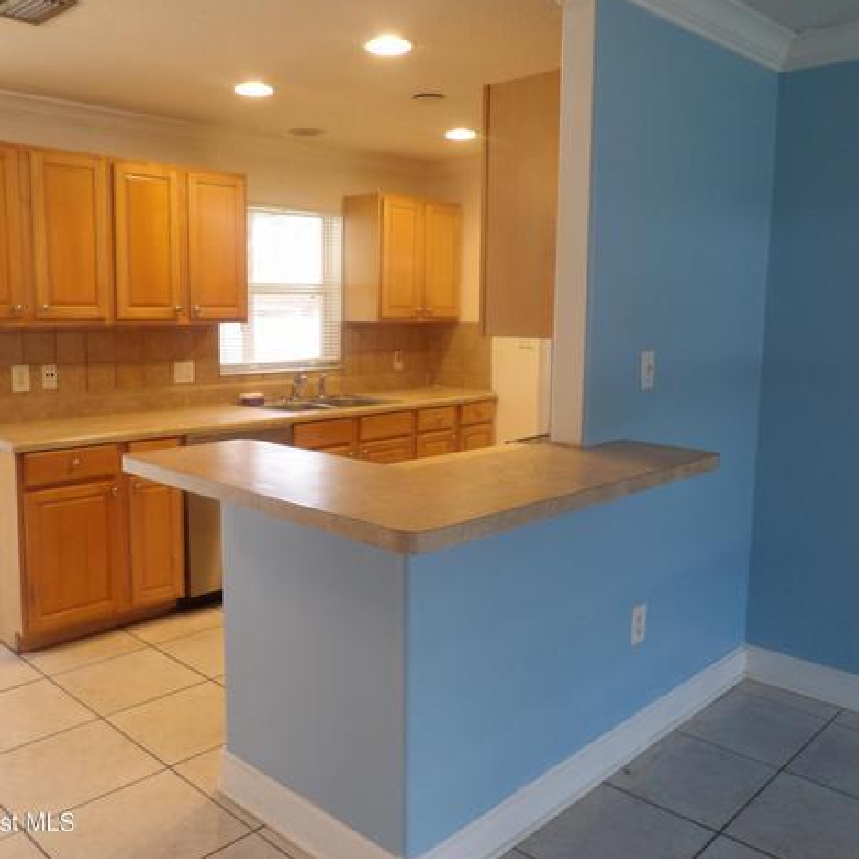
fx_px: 814
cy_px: 422
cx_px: 382
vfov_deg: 55.6
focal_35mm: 29
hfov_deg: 55.5
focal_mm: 4.3
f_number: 3.2
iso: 200
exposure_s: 1/23
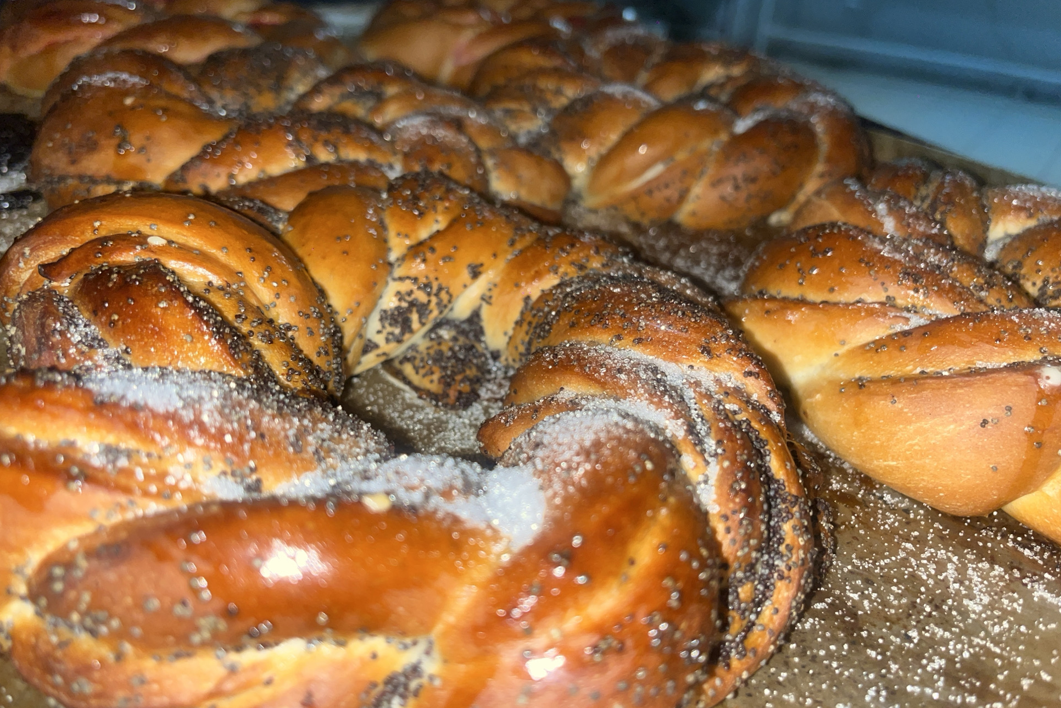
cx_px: 520
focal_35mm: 28
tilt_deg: -29.0
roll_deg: -4.5
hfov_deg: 65.5
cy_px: 350
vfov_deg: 46.4
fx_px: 825
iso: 32
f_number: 1.6
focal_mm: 5.1
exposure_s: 1/70
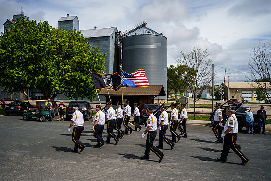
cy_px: 85
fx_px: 237
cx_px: 127
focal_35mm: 32
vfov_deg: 41.7
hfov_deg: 59.4
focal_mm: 29.5
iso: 200
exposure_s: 1/4000
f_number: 4
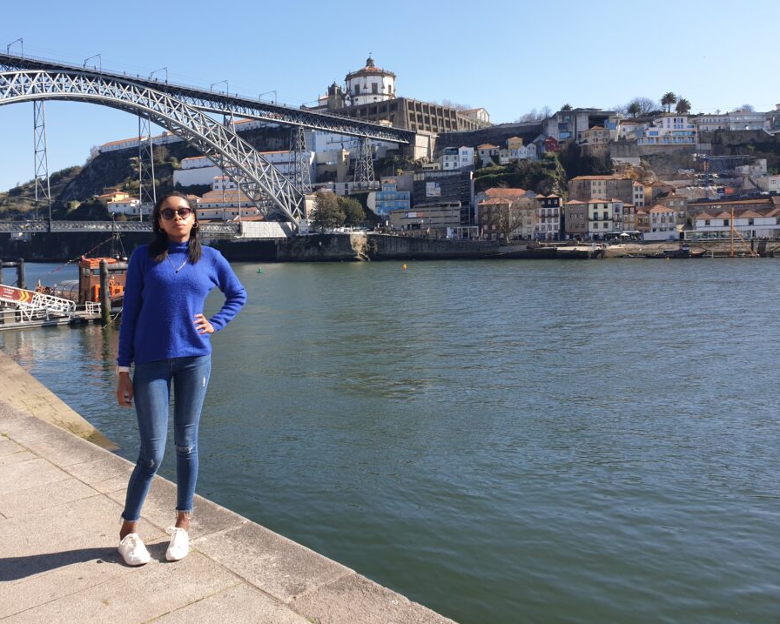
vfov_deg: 50.0
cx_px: 339
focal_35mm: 29
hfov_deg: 60.2
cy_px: 293
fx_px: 670
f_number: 2.4
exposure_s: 1/992
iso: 50
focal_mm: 4.3
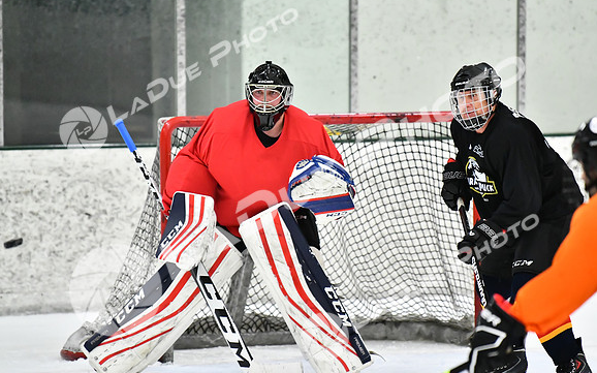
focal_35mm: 307
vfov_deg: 4.3
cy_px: 184
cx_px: 298
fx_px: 4994
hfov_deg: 6.8
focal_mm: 200
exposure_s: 1/1250
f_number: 2.8
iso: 5000
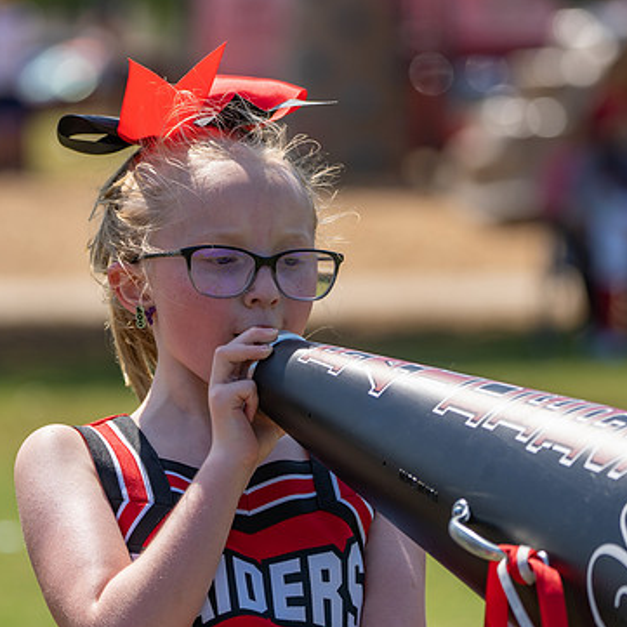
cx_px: 251
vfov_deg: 5.8
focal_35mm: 302
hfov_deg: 5.8
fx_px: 6189
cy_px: 372
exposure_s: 1/500
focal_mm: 190
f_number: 5.6
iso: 125
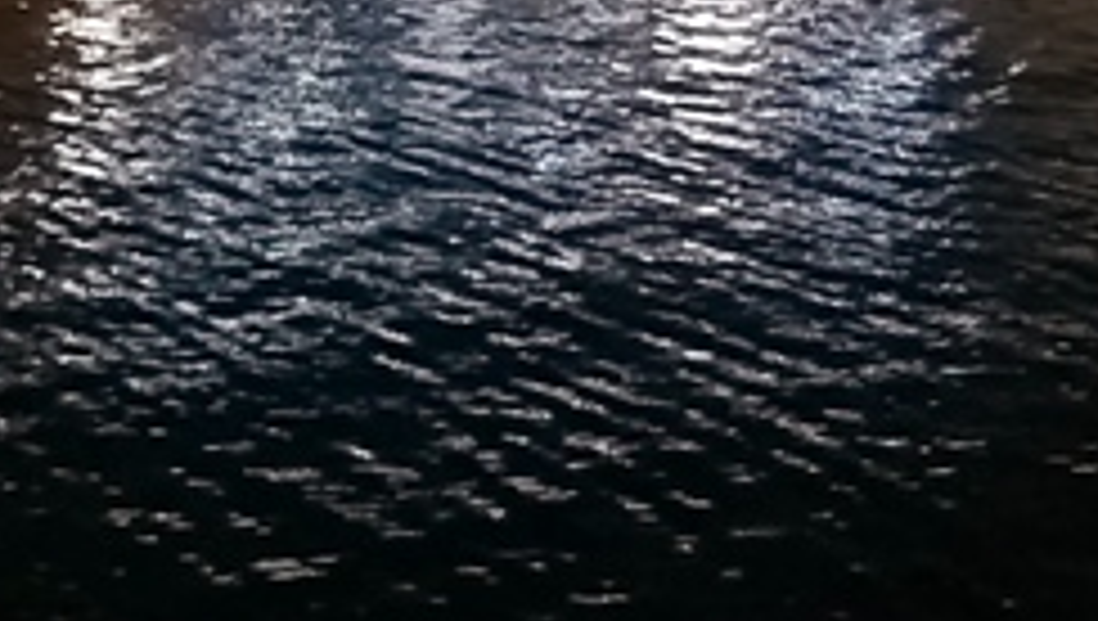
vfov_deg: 14.6
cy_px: -315
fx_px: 2245
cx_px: 202
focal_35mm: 77
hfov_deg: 26.9
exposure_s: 1/10
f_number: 1.7
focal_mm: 3.93
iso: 1250
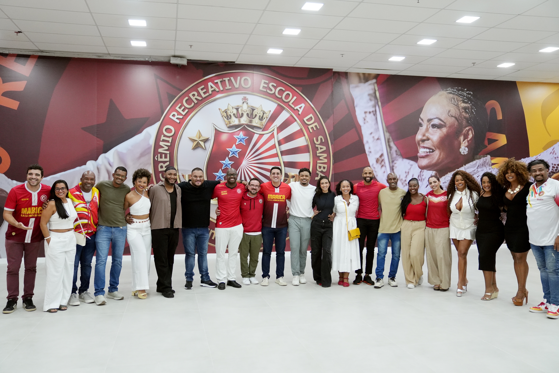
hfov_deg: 58.7
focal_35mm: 32
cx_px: 280
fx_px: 497
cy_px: 186
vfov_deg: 41.1
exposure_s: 1/500
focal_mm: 32
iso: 4000
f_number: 2.8
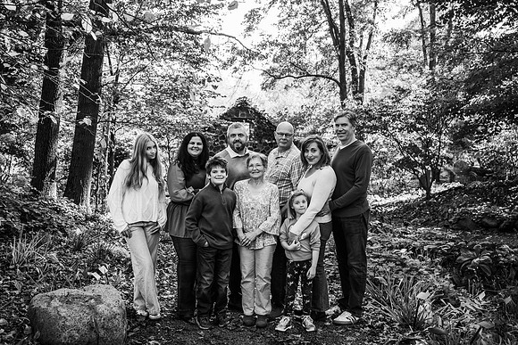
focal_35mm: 34
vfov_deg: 38.4
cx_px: 259
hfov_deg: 55.1
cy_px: 172
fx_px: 497
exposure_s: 1/250
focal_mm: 34.5
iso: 500
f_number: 4.5
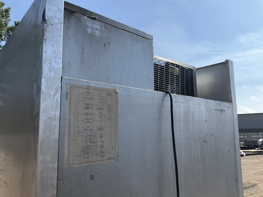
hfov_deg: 61.7
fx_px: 220
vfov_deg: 48.2
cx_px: 132
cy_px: 98
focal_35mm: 29
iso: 25
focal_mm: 3
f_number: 1.8
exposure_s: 1/2959
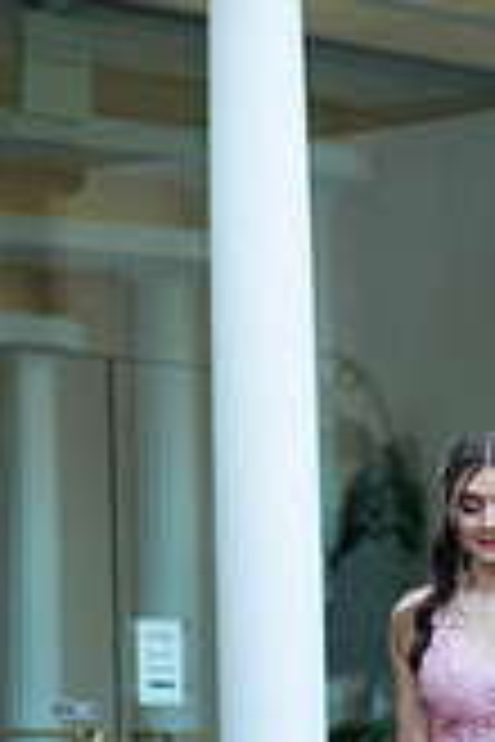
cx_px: 524
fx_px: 4785
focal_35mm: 232
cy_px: 580
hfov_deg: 5.9
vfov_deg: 8.9
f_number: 2
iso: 250
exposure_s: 1/640
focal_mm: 85
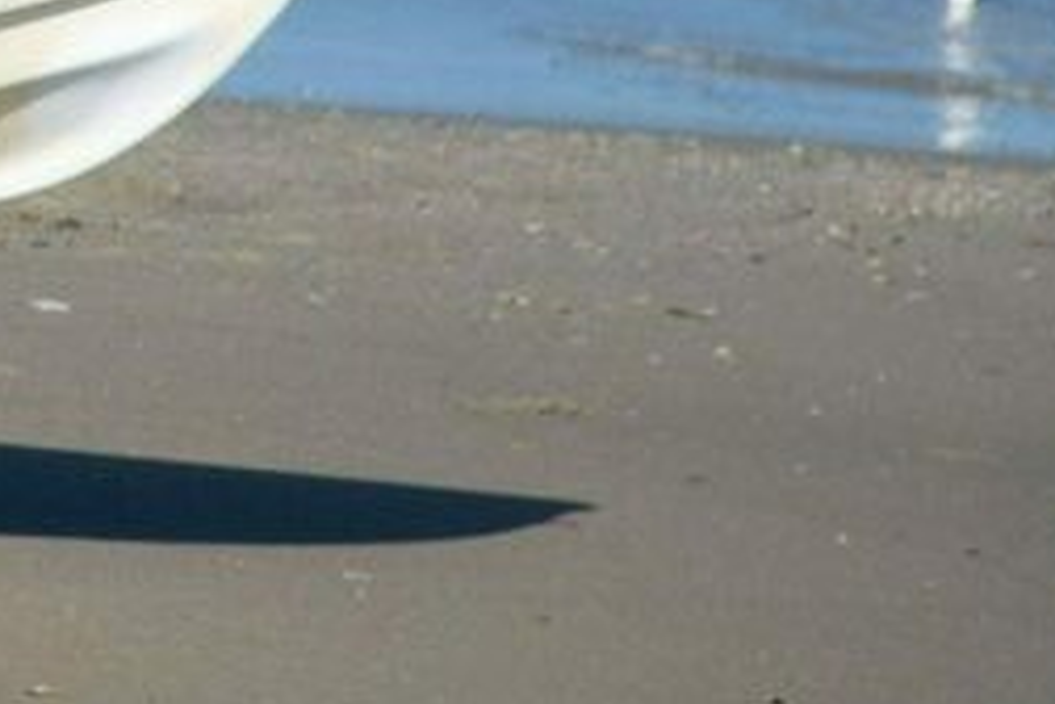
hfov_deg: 4.2
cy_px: -266
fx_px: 14271
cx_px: -829
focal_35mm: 487
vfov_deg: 2.8
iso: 400
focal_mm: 120
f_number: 8
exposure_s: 1/1600
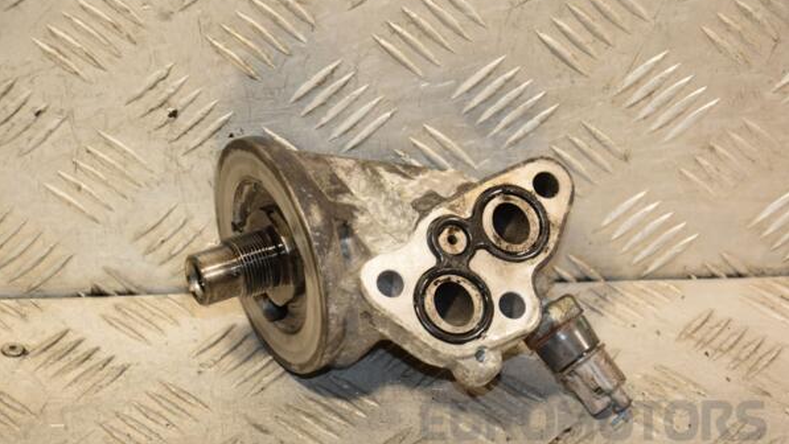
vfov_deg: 10.2
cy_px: 244
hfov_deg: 18.1
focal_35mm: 119
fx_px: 2480
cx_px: 395
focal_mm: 75
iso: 800
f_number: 5.6
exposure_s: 1/200
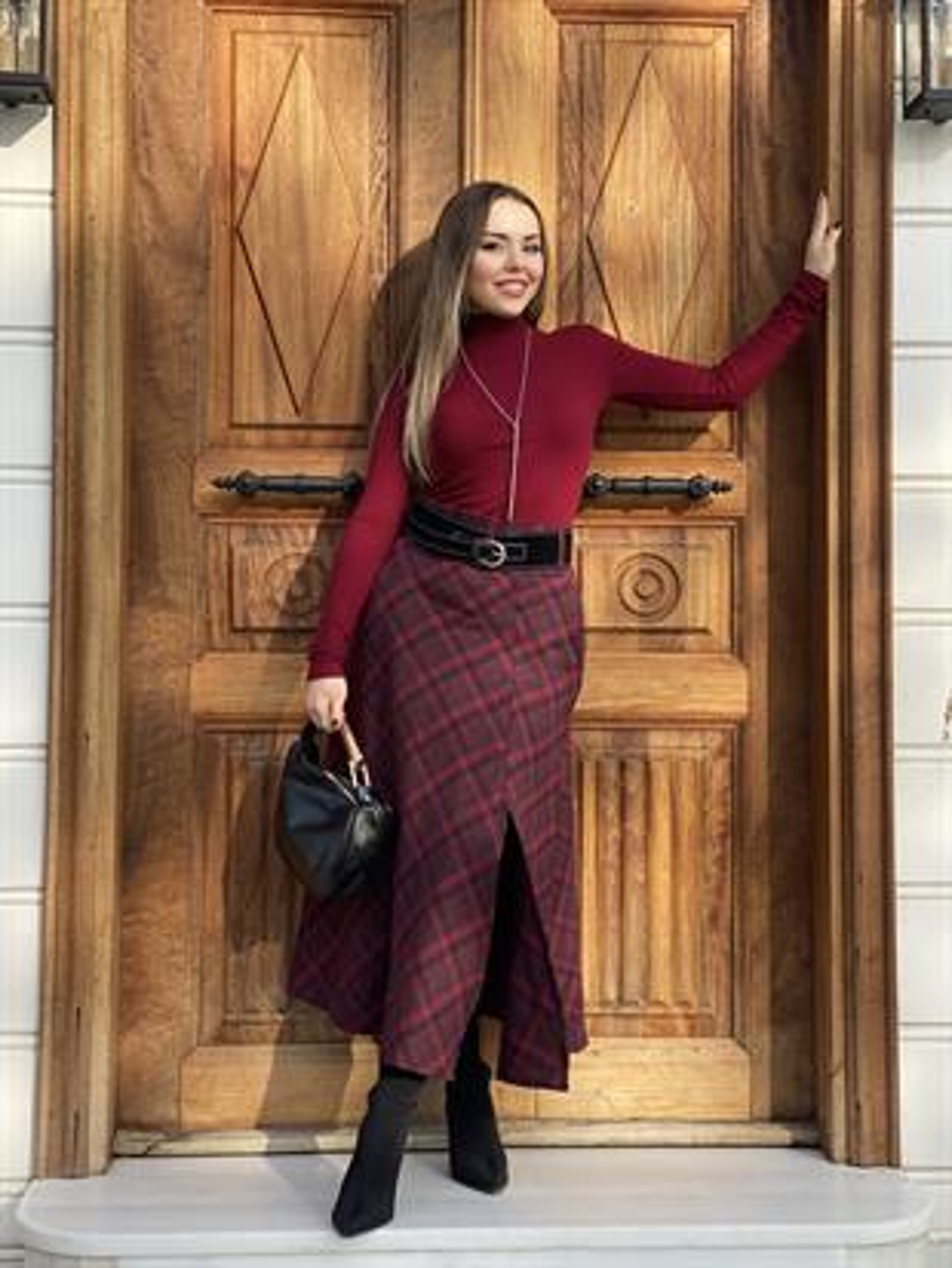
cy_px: 634
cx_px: 476
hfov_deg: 28.0
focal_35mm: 52
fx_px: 1906
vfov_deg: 36.8
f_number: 2
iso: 20
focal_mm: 6
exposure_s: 1/564
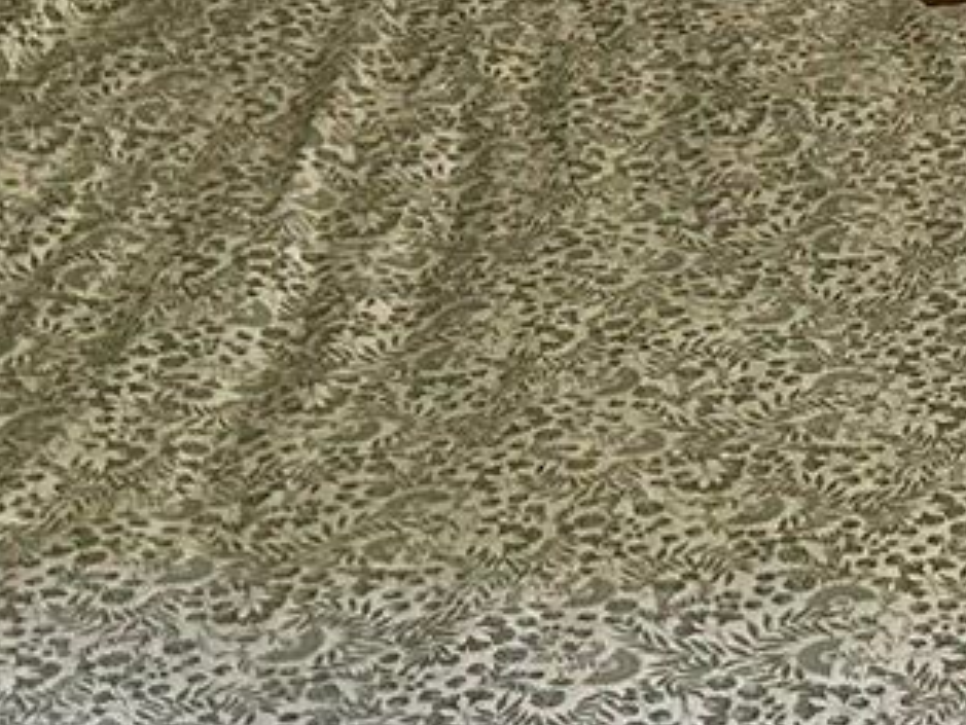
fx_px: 4746
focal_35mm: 170
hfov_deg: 11.3
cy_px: -56
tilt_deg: -19.3
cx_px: 1302
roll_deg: +1.2
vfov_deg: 8.7
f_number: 1.5
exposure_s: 1/33
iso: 500
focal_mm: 5.7
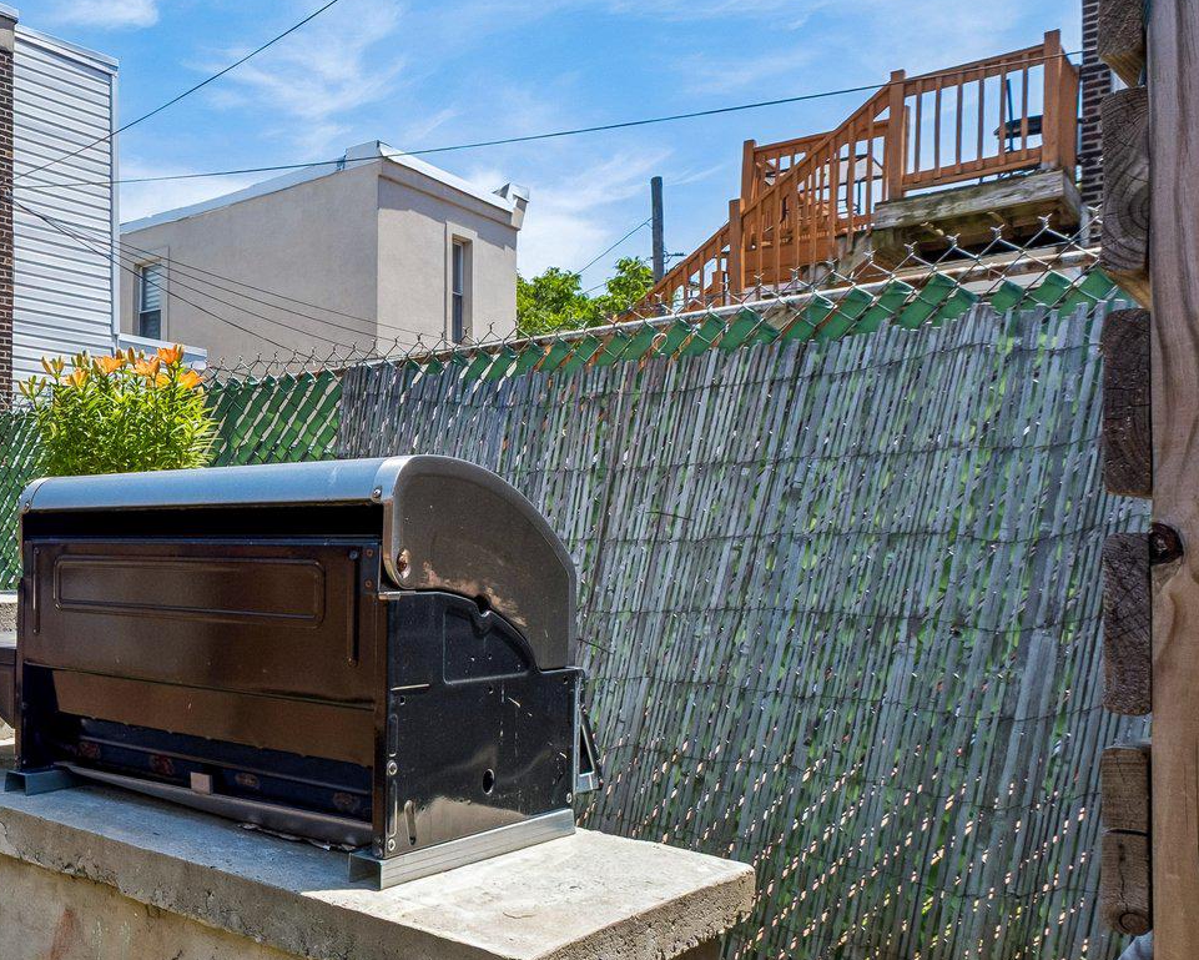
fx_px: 1065
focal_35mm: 30
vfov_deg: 48.2
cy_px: 579
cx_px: 24
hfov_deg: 49.1
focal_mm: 10
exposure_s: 1/280
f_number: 8
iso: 250
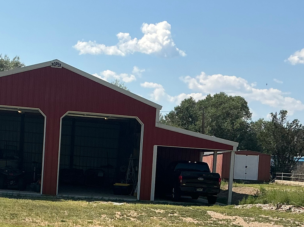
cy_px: 195
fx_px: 641
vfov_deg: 19.8
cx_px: 150
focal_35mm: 73
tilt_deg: -1.5
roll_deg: -2.6
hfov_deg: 26.7
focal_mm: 3
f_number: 1.8
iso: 25
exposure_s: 1/2427
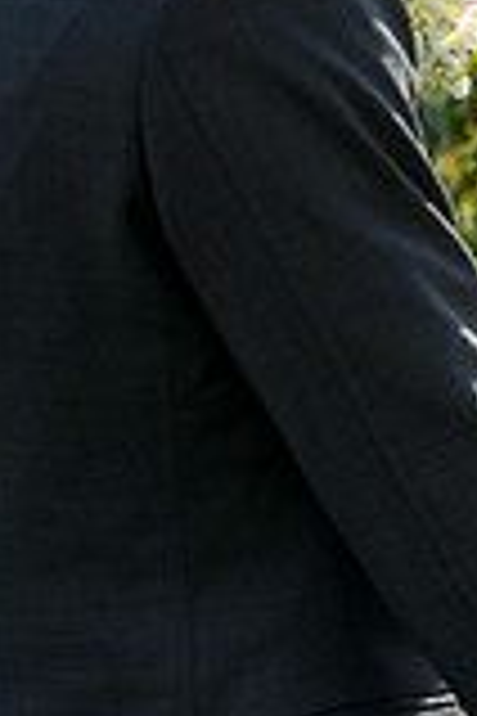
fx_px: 6161
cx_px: 1174
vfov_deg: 6.6
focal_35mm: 310
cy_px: 232
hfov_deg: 4.3
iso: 250
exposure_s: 1/1600
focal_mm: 85
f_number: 3.5
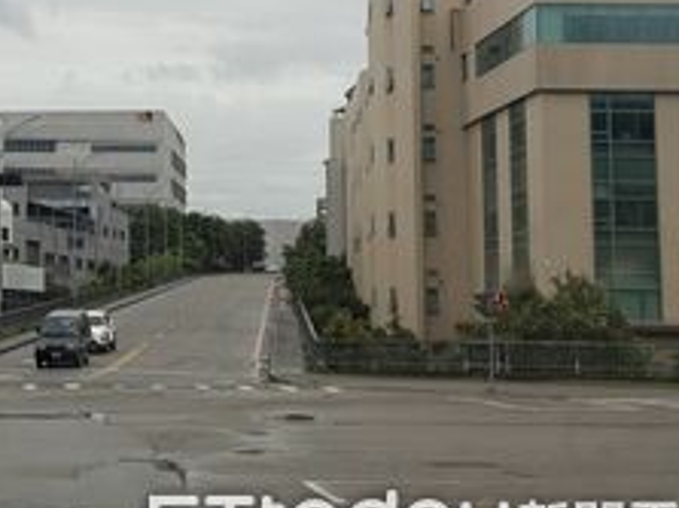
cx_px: 94
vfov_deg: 17.1
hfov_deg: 22.3
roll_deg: -0.5
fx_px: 1686
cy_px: 128
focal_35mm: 86
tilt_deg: +3.0
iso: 64
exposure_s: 1/2033
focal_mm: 6.76
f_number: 1.78
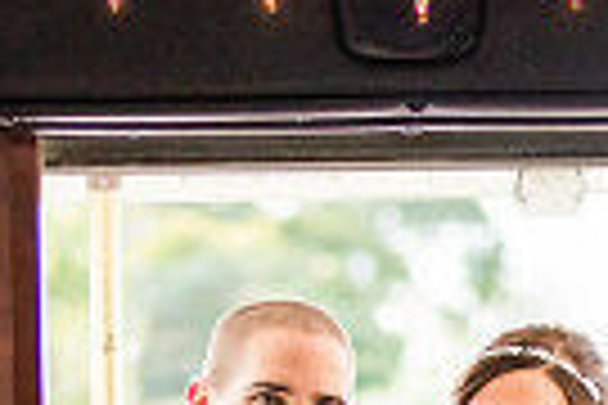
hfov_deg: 7.2
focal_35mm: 285
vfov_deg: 4.8
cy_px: 752
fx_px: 4813
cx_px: 396
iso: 400
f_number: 1.4
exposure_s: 1/8000
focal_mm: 50
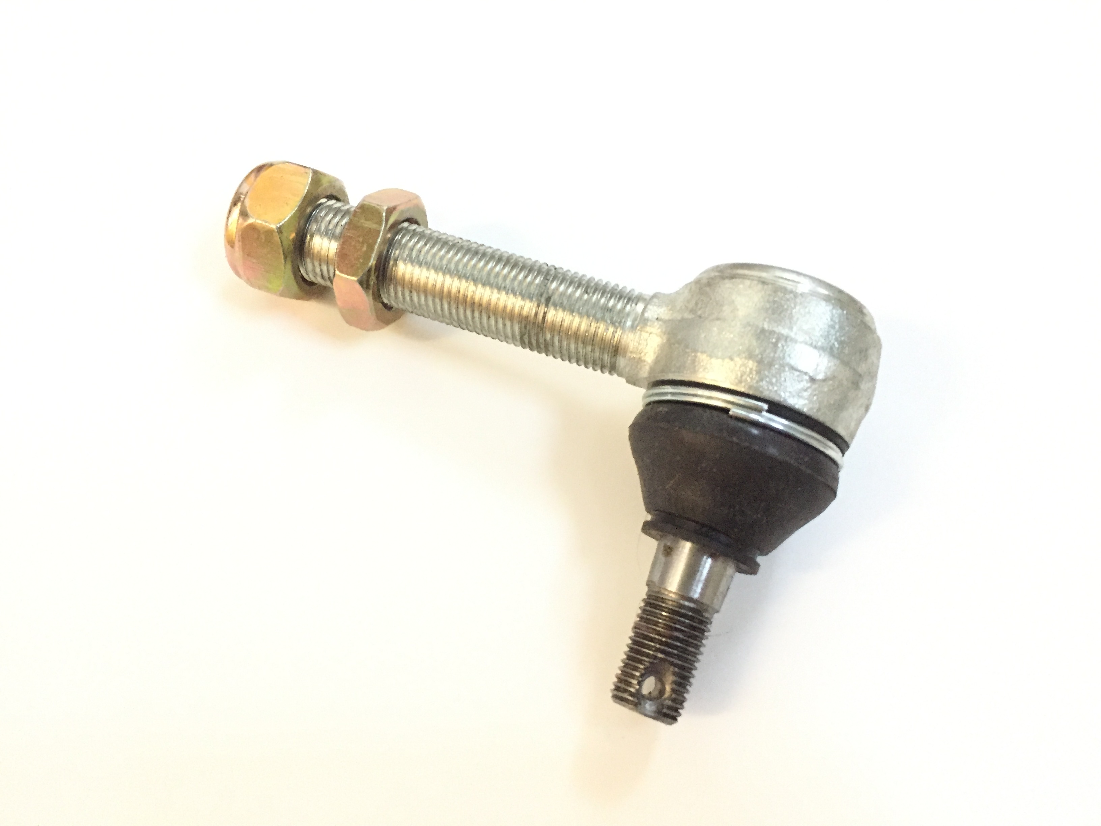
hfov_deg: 61.7
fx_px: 922
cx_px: 550
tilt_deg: -67.3
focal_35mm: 29
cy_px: 413
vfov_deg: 48.2
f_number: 2.2
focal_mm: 4.15
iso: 320
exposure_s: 1/17
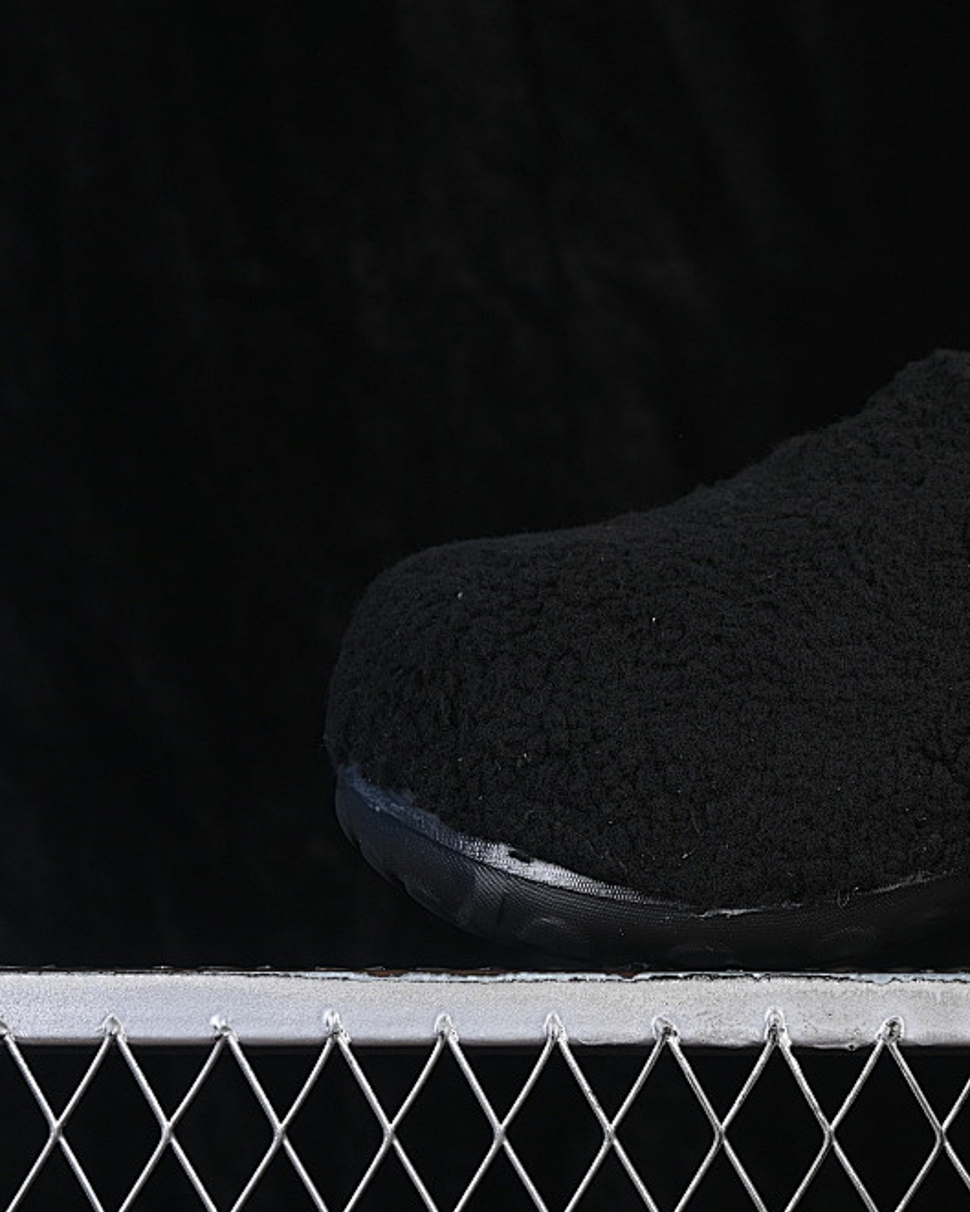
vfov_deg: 16.7
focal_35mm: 115
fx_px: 4126
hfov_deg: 13.2
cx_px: 974
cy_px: 559
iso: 160
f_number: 6.3
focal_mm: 50
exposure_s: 1/60
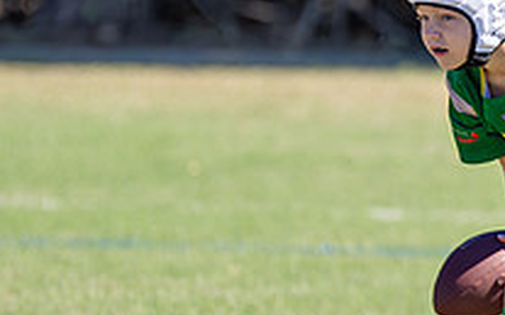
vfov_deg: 1.1
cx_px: 691
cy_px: 195
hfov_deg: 1.8
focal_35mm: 1193
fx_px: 16406
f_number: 2.8
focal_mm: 200
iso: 200
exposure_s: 1/2000
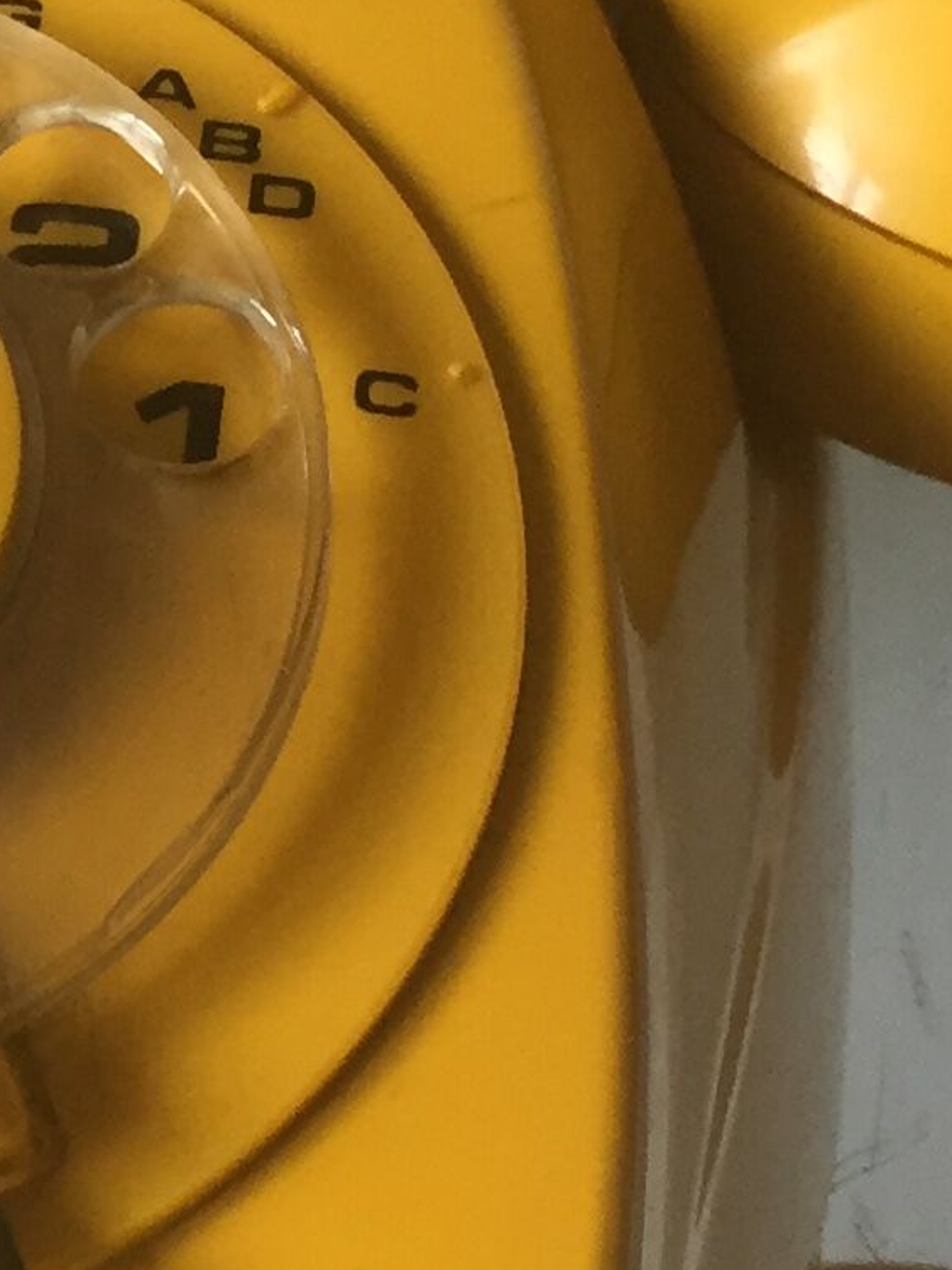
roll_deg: +1.0
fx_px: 4622
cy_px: 154
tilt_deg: -26.9
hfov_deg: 11.5
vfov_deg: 15.5
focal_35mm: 126
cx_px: -250
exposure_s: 1/33
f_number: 2.2
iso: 125
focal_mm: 4.15
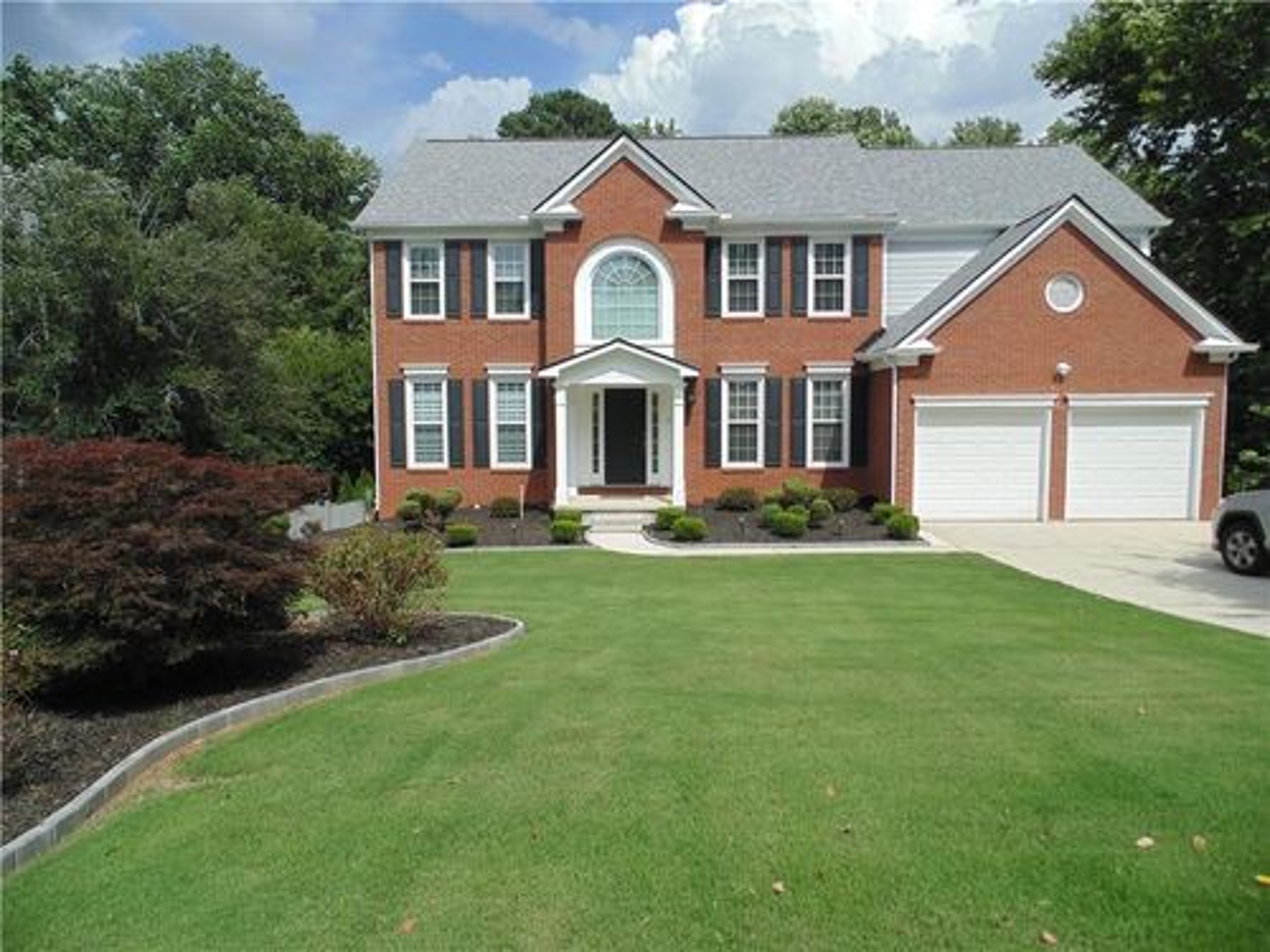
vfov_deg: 61.1
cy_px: 476
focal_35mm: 22
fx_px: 807
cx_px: 635
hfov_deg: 76.4
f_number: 9.7
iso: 80
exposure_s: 1/160
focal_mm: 4
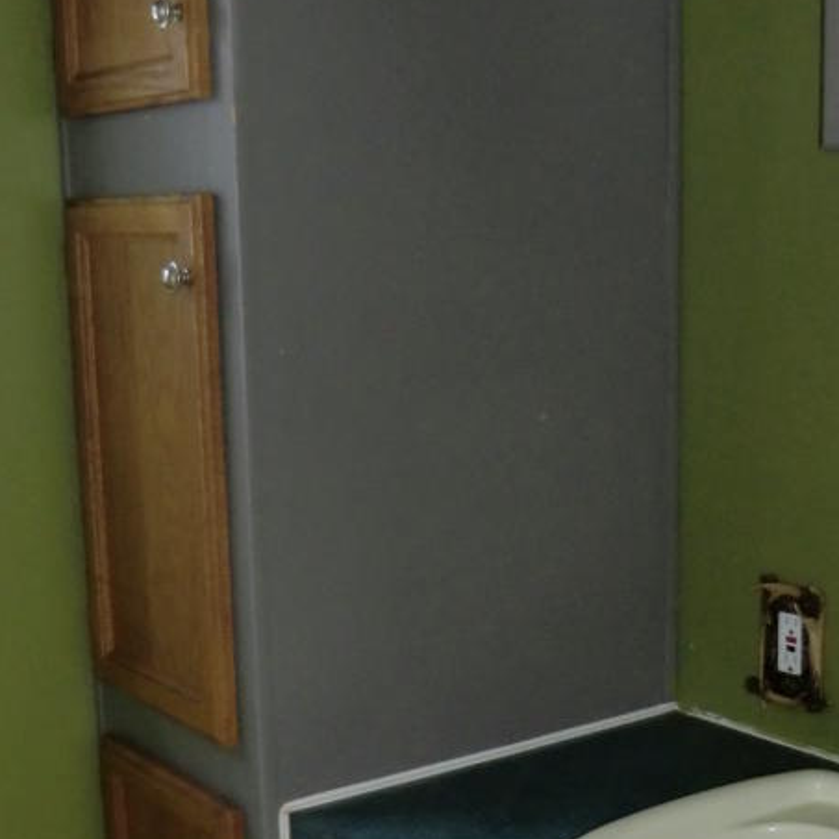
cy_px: 567
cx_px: 500
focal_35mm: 58
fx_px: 1590
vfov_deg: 29.3
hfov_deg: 29.5
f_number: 3.5
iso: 400
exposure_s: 1/8
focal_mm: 5.2
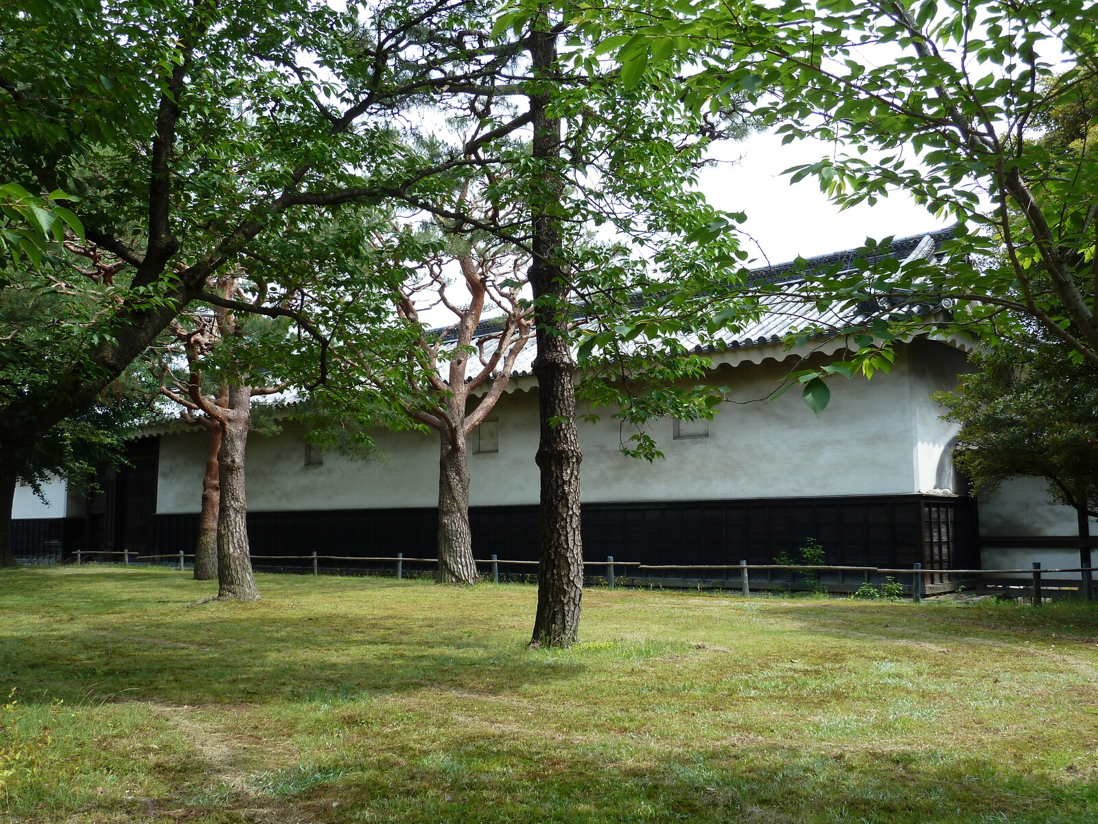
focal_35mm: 32
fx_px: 1015
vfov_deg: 44.2
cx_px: 549
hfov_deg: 56.8
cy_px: 412
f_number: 4
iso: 80
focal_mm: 5.3
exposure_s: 1/250
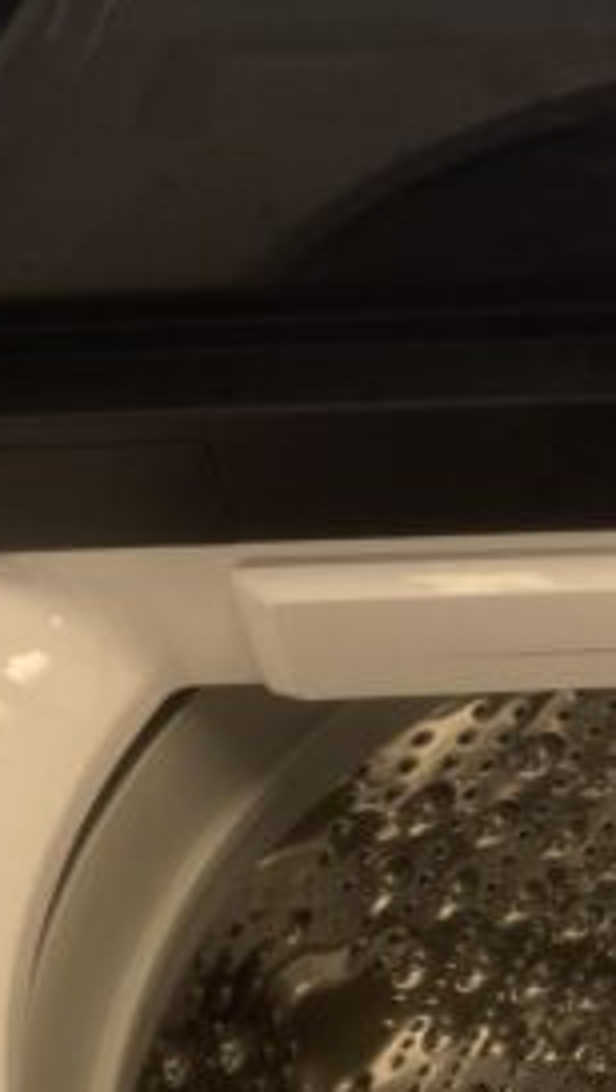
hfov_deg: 14.0
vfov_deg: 25.3
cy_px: 796
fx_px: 2405
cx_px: 824
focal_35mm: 83
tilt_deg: -50.2
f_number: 1.8
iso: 64
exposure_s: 1/120
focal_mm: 4.25
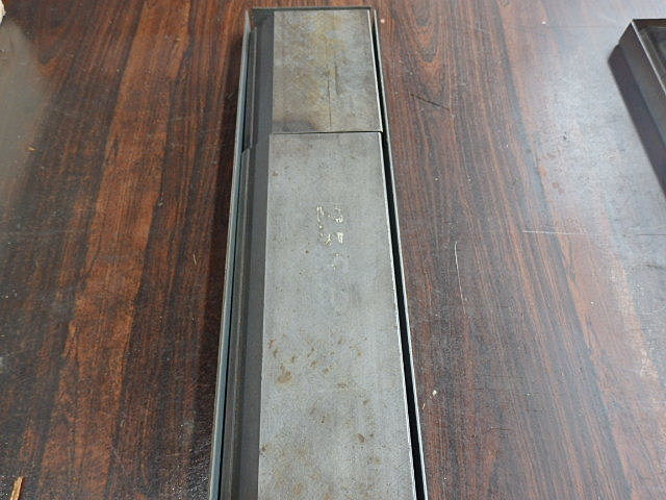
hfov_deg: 69.4
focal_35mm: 25
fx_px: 481
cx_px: 333
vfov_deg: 54.9
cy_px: 250
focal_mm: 4.5
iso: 160
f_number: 3
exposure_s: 1/30
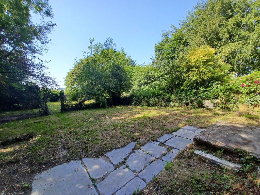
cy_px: 98
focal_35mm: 13
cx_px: 130
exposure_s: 1/445
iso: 40
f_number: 2.2
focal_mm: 1.42
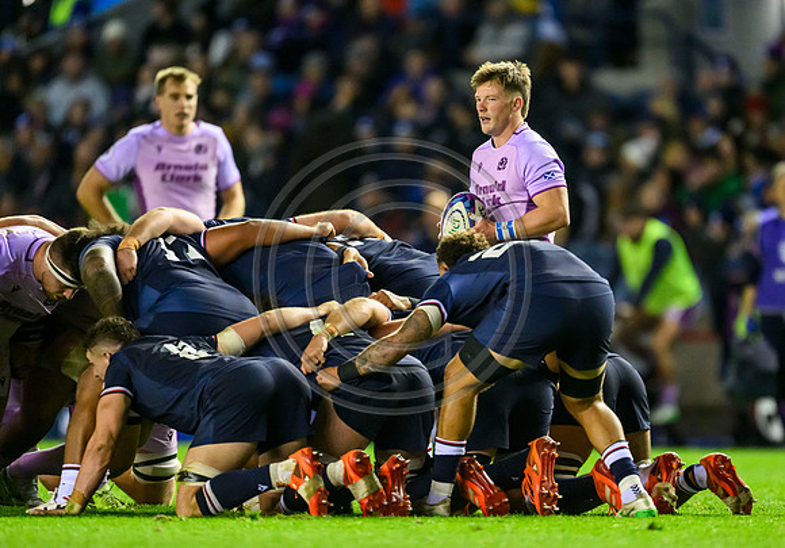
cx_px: 472
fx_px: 15164
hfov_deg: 3.0
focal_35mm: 685
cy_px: 299
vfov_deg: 2.1
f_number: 4
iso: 10000
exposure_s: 1/800
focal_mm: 560
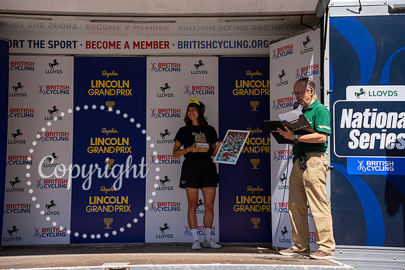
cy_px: 135
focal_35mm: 63
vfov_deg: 21.5
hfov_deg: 31.7
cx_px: 202
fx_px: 713
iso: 100
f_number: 4
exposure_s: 1/800
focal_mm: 62
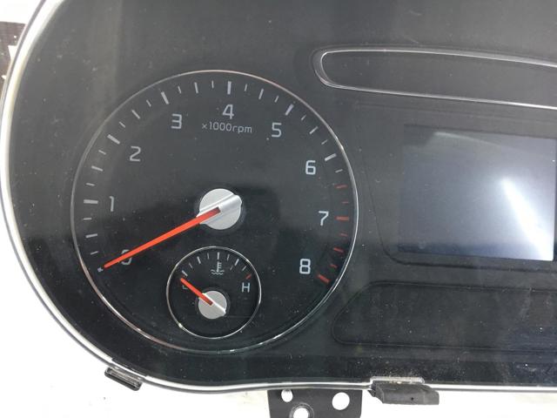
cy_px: 209
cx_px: 278
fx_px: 467
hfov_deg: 61.7
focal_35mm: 29
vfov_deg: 48.2
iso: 125
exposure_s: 1/33
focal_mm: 4.15
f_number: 2.2
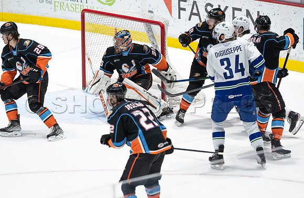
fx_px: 2006
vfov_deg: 5.6
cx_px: 179
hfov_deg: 8.7
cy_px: 82
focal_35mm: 239
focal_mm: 200
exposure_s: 1/640
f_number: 4
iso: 1600
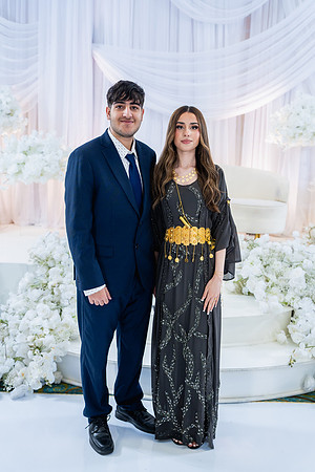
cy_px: 236
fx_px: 459
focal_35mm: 35
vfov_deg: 54.4
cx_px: 158
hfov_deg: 37.9
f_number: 3.2
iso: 640
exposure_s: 1/160
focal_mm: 35
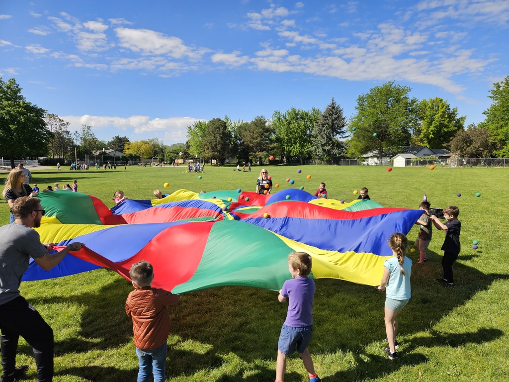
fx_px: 338
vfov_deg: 58.9
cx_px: 254
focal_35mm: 23
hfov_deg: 73.9
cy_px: 191
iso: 32
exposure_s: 1/1700
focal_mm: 5.4
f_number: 1.8
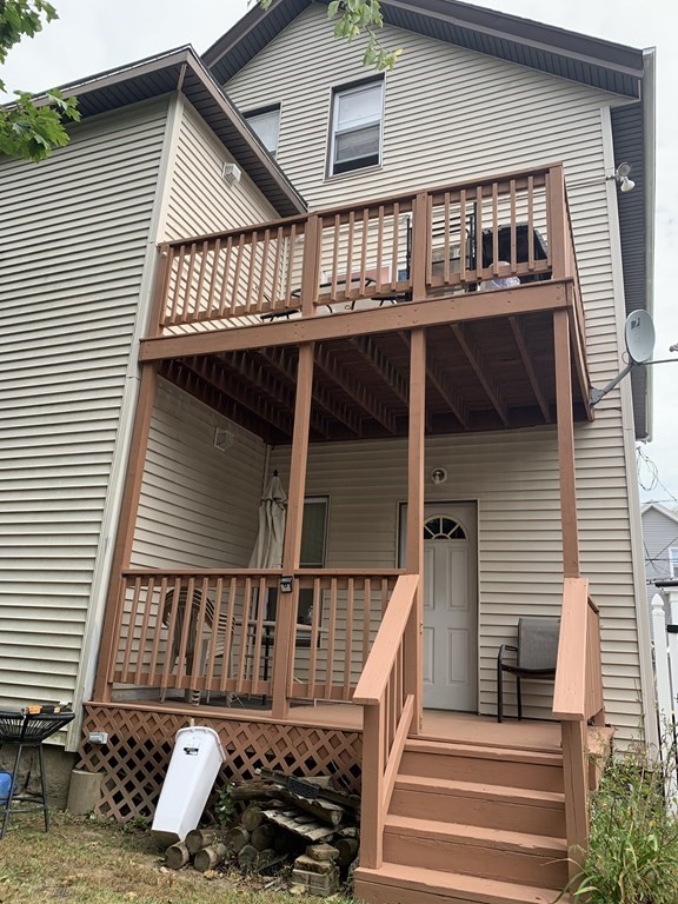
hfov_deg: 53.1
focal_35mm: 26
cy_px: 452
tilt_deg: +16.7
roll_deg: -4.4
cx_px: 339
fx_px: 679
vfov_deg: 67.3
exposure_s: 1/643
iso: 25
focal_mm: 4.25
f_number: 1.8
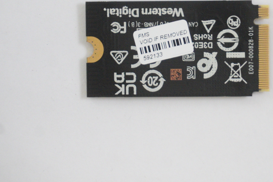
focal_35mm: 119
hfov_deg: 17.2
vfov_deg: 11.5
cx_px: 189
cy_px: 46
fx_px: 901
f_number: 5.6
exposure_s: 1/200
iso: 5000
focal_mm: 50
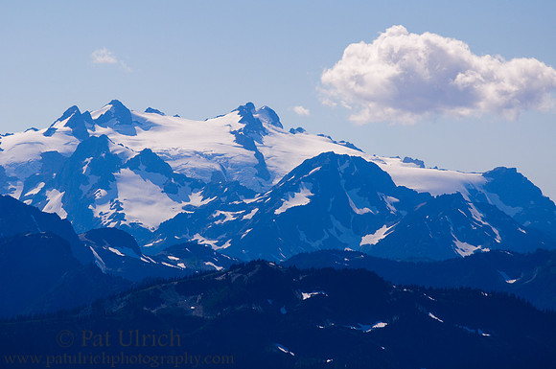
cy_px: 184
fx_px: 4627
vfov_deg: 4.6
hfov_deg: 6.9
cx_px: 278
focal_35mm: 300
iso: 400
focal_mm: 200
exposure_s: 1/2000
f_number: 8
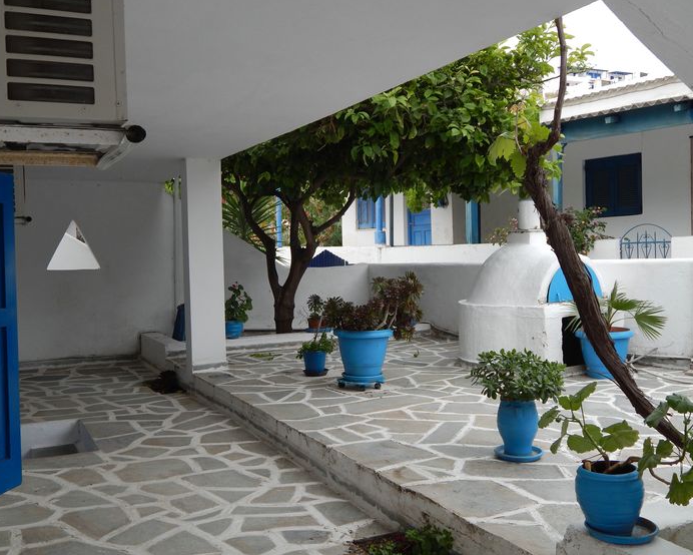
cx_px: 349
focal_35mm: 37
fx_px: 759
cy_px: 276
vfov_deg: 40.1
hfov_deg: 49.1
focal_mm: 6.1
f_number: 3.3
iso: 125
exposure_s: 1/250
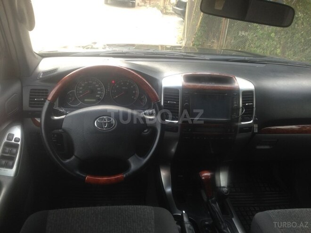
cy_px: 116
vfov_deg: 42.9
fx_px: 296
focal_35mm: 33
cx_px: 156
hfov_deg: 55.4
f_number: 2.4
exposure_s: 1/60
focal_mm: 4.12
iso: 50
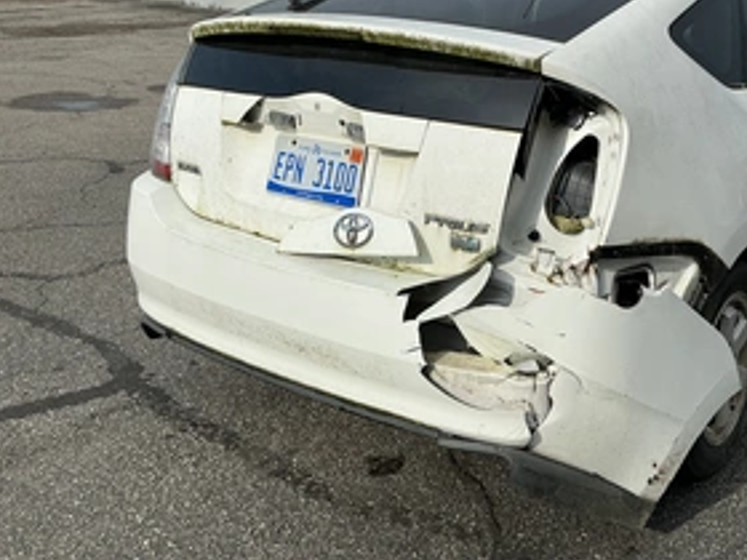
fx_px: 863
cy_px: 184
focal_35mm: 40
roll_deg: -2.5
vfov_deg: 35.6
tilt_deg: -15.0
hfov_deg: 45.8
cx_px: 523
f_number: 1.8
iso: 25
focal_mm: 3
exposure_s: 1/3125
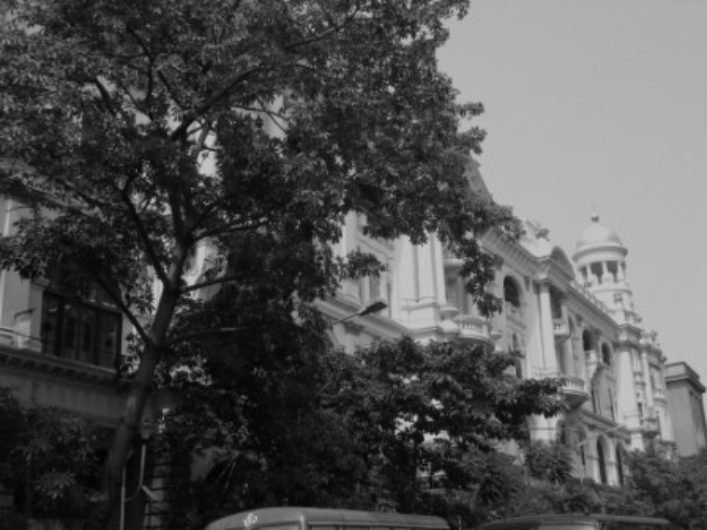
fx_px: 940
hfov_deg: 41.2
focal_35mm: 46
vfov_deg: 31.5
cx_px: 354
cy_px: 265
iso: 64
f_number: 5
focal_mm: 8.2
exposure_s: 1/223
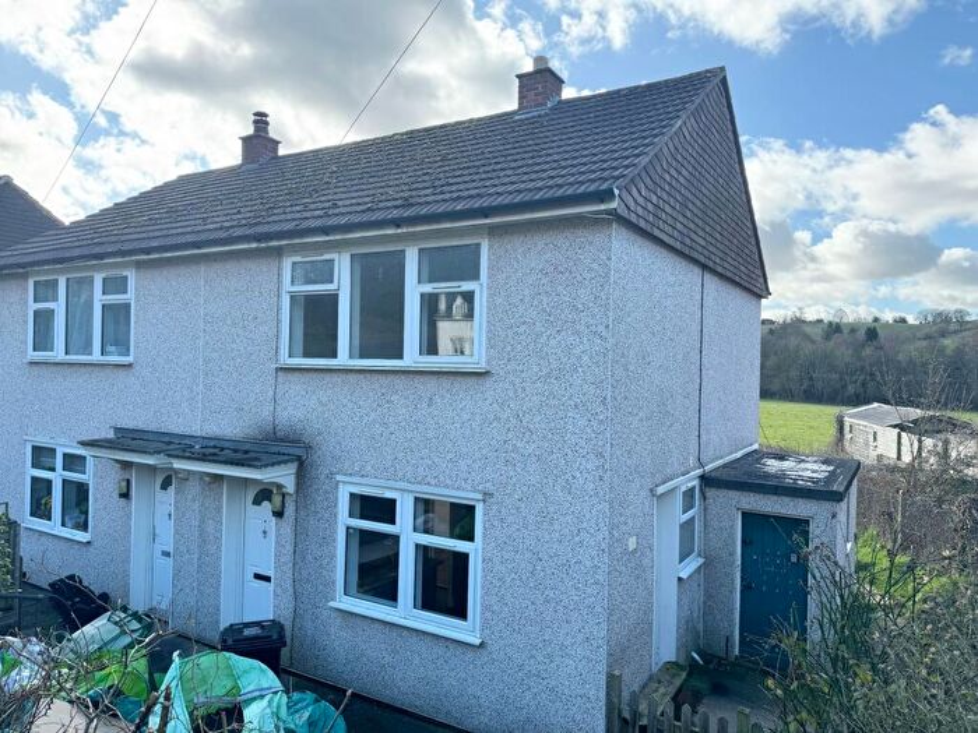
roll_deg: -1.3
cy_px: 366
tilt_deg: -0.9
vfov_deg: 56.8
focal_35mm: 24
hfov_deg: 71.6
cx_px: 489
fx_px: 678
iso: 80
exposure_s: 1/1151
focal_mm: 6.76
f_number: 1.78
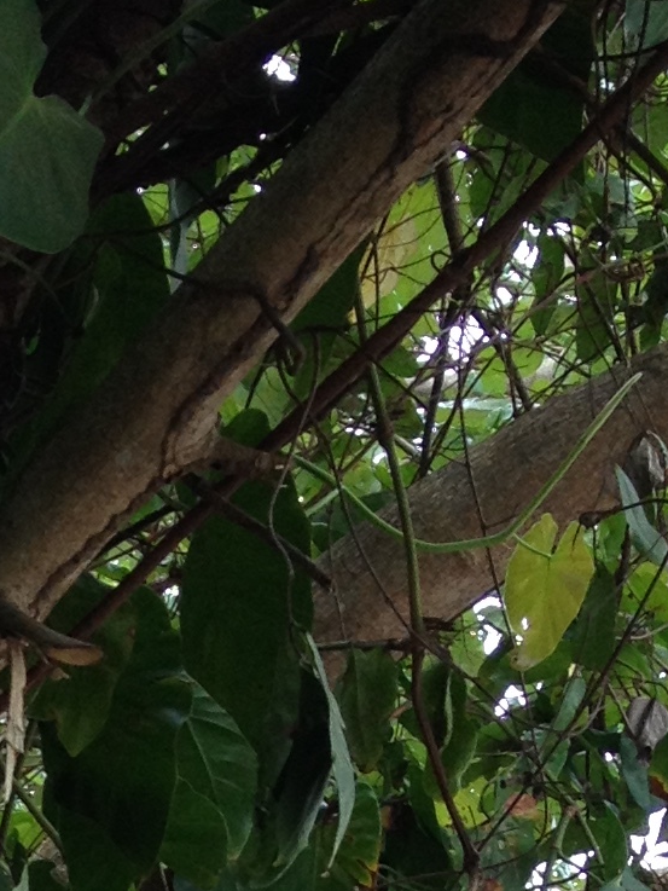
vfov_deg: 11.4
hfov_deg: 9.2
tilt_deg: -11.3
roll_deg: +2.4
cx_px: -447
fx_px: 3987
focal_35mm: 155
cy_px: 1816
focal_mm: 4.28
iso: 64
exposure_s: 1/60
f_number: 2.4
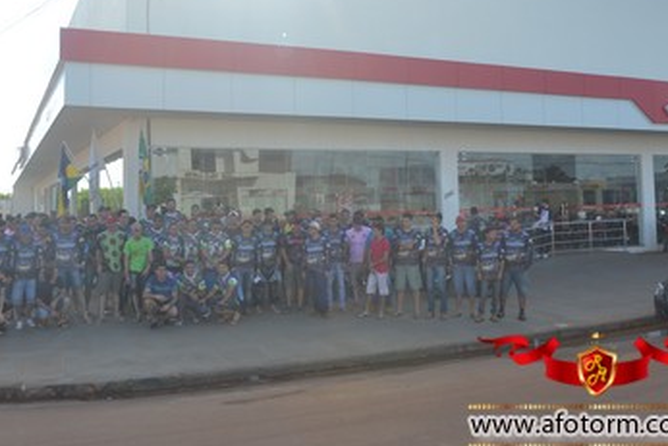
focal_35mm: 39
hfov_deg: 49.5
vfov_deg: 34.1
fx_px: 724
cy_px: 168
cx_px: 307
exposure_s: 1/200
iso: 100
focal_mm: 20
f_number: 7.1
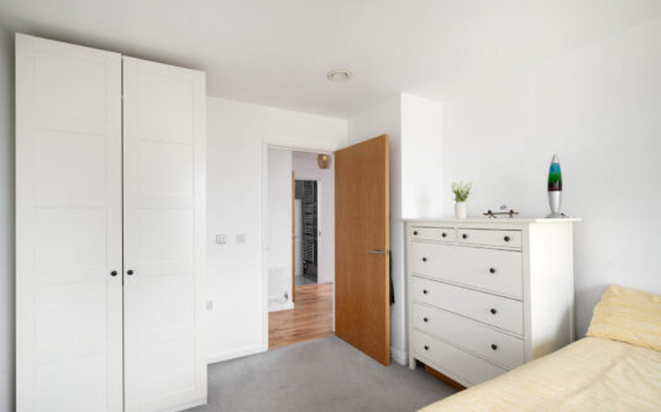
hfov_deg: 97.7
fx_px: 288
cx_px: 311
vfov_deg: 71.1
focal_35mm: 16
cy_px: 225
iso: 400
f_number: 7.1
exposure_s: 1/50
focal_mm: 14
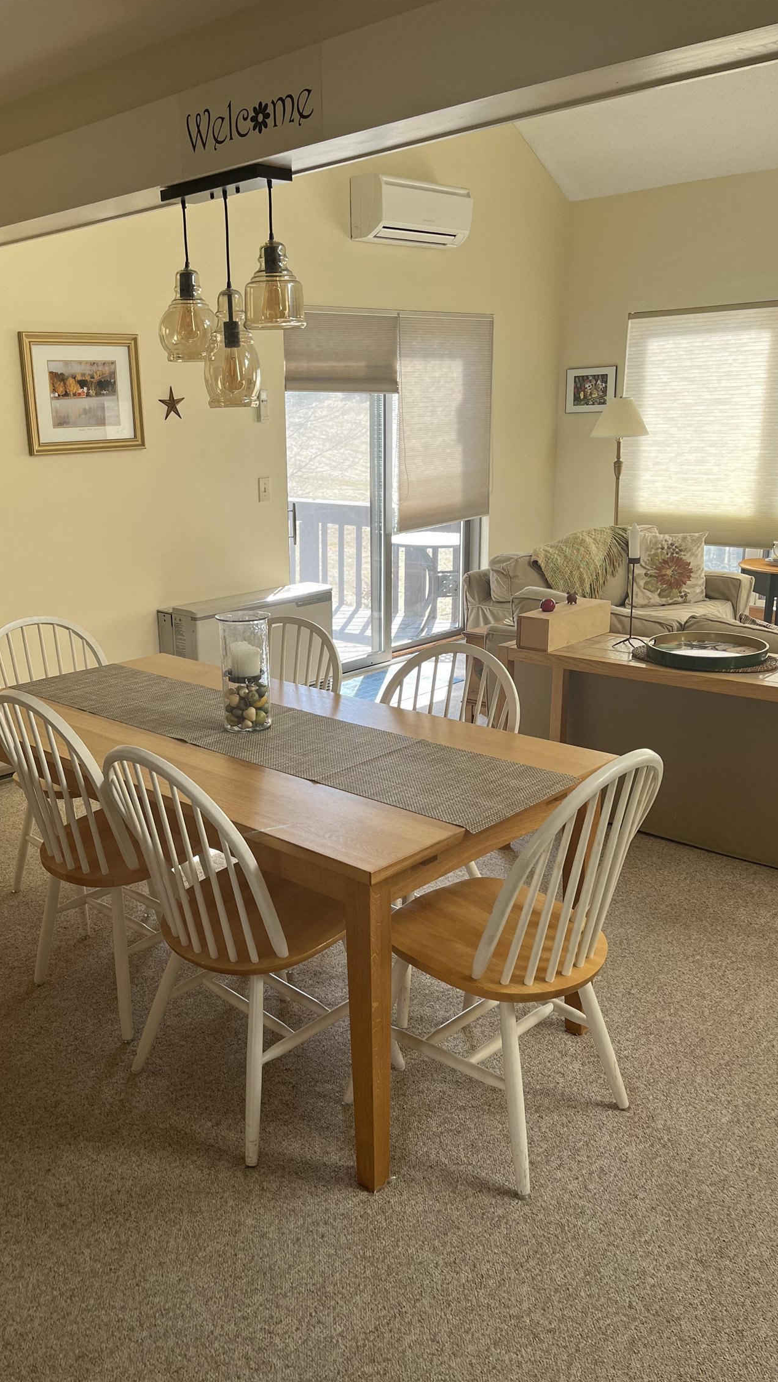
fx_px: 1063
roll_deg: +1.7
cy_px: 704
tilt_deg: -16.2
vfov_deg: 66.1
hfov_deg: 39.9
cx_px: 284
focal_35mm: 29
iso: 50
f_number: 1.6
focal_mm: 5.1
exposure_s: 1/190
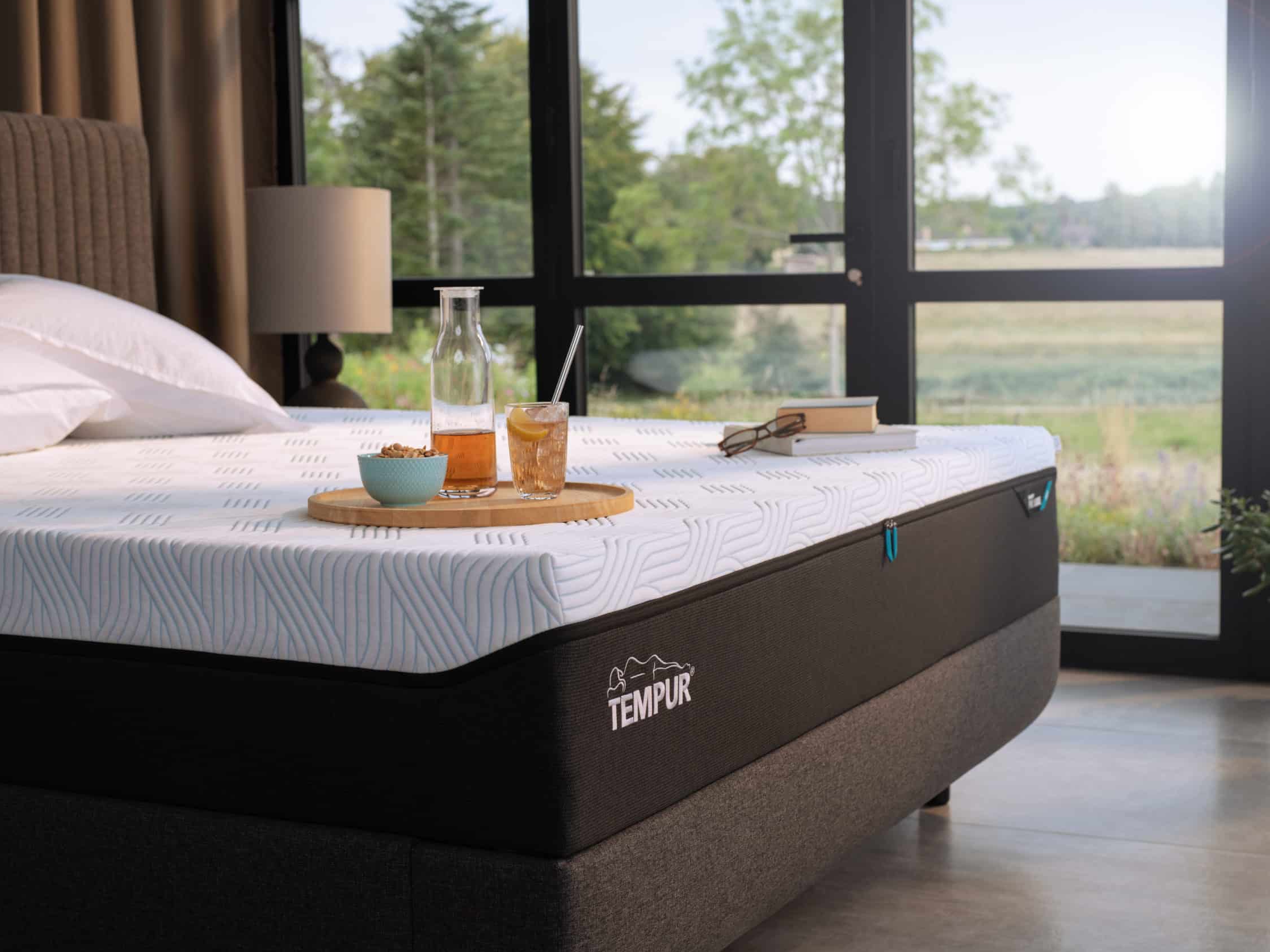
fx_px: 2018
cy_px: 475
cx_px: 634
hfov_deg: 34.9
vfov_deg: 26.6
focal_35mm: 55
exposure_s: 1/30
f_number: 5.6
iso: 100
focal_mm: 50
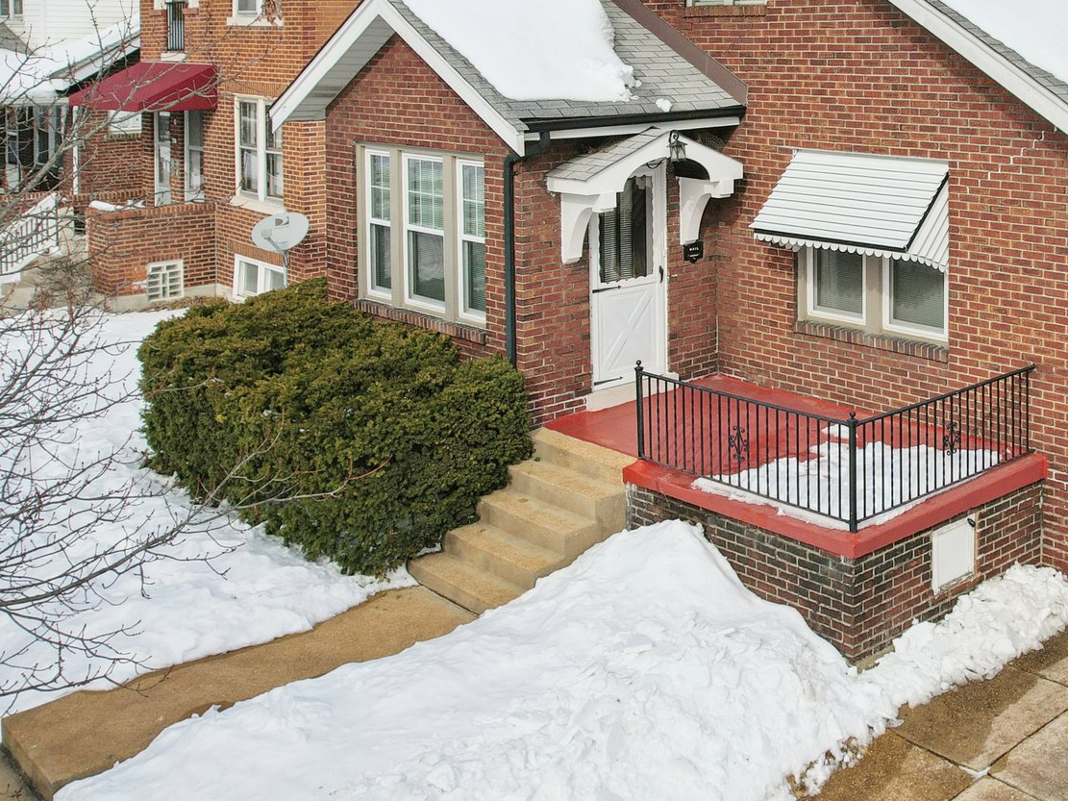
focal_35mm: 39
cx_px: 859
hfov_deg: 45.4
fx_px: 1203
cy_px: 358
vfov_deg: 36.8
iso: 100
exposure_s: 1/4000
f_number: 2.8
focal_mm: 8.4
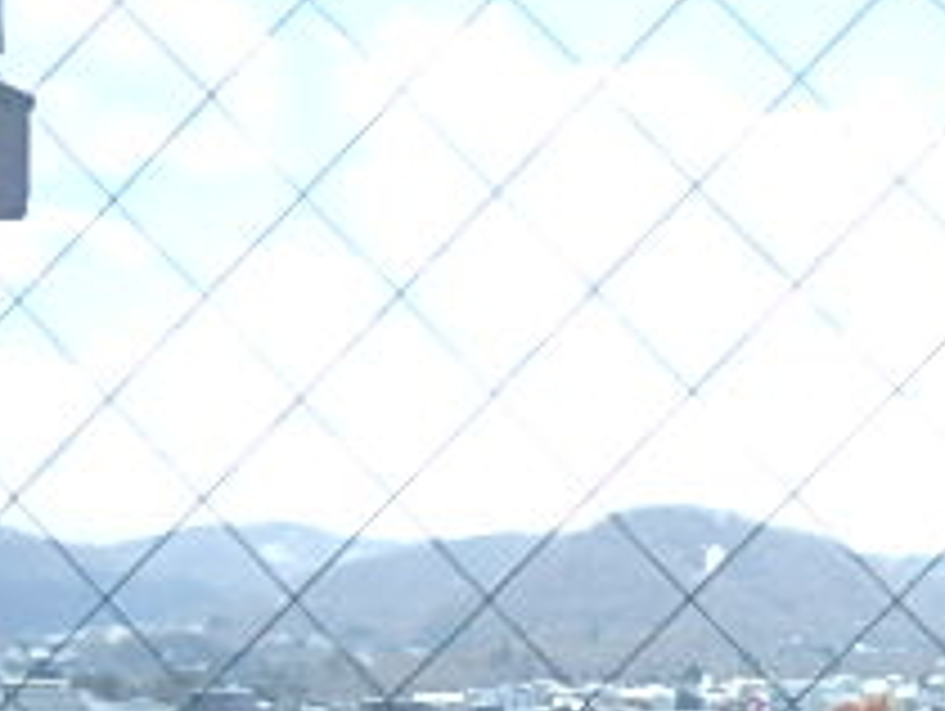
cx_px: 1426
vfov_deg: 22.1
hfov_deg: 23.8
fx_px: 1749
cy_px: 724
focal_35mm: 64
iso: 125
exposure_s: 1/500
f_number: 3.5
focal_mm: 3.7
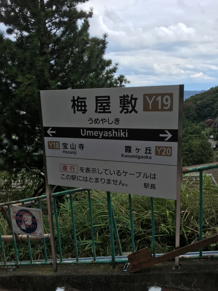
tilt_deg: -12.3
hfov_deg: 48.2
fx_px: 244
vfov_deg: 61.7
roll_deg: +0.4
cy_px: 146
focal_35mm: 29
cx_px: 109
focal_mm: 4.15
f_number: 2.2
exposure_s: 1/1012
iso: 25
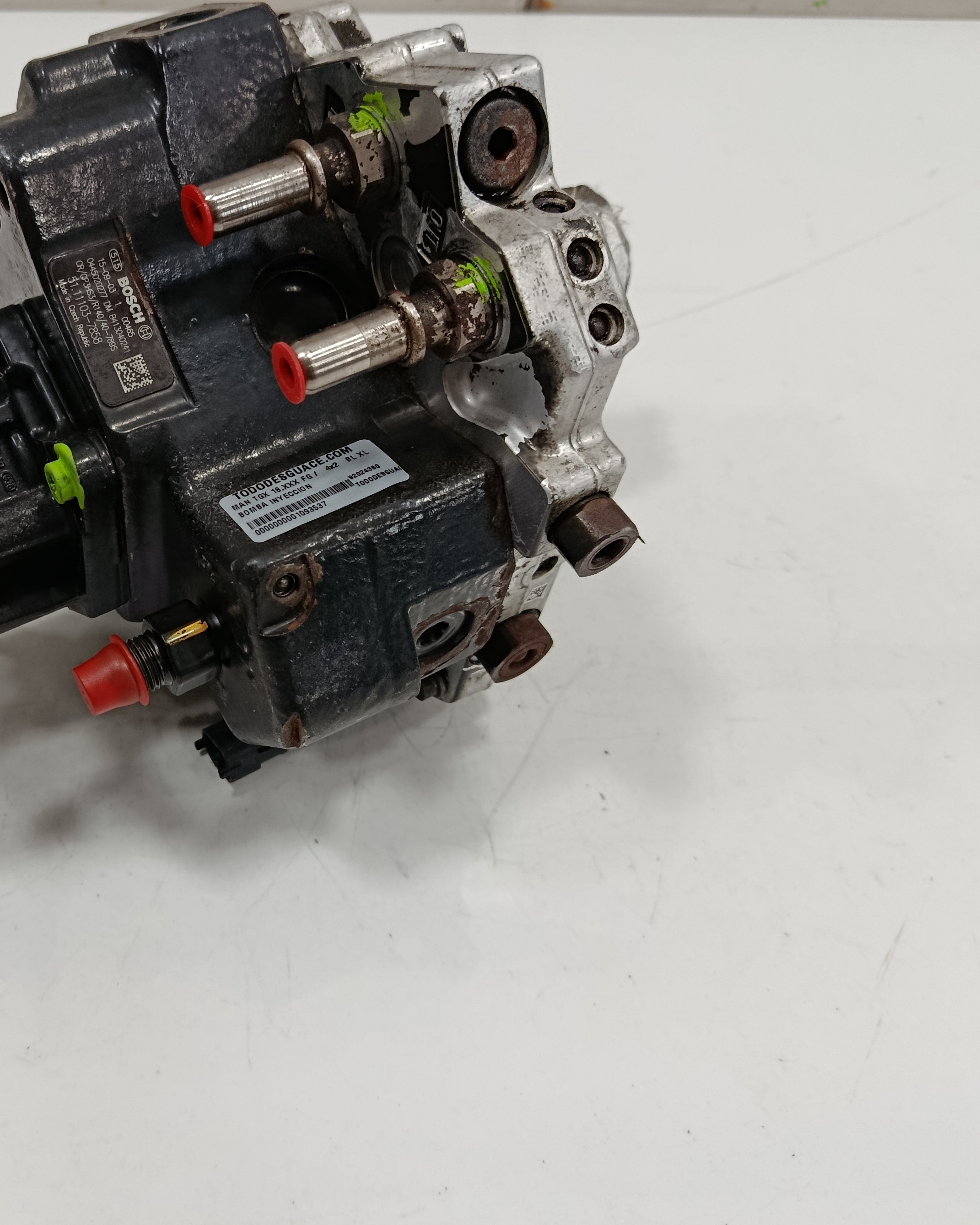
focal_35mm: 35
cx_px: 238
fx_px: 1269
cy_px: 548
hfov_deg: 40.9
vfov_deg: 51.4
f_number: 1.7
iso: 976
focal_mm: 5.24
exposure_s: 1/100
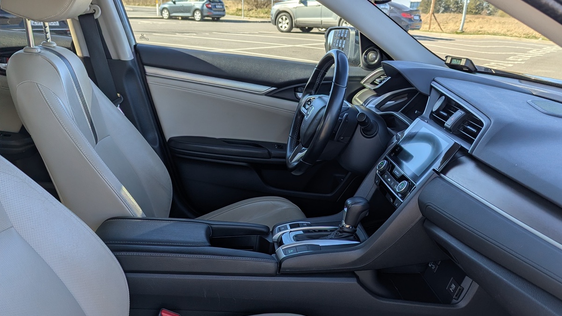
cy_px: 210
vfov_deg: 33.4
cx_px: 282
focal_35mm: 35
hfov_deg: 56.6
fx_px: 522
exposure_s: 1/708
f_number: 1.85
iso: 38
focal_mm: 6.81
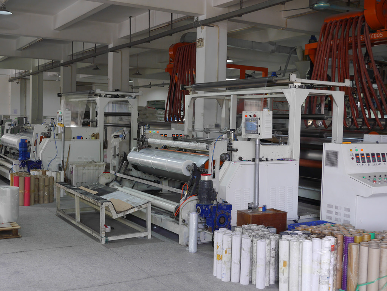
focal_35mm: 46
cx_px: 194
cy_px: 146
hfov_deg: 41.2
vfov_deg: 31.5
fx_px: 514
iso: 200
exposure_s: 1/13
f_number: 5.3
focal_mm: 23
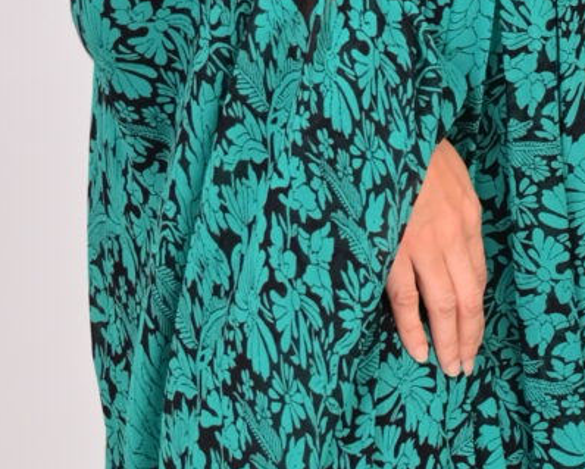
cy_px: 201
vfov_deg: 6.6
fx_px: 4072
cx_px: 918
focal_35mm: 235
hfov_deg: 8.0
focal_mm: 39
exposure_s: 1/125
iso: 200
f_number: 4
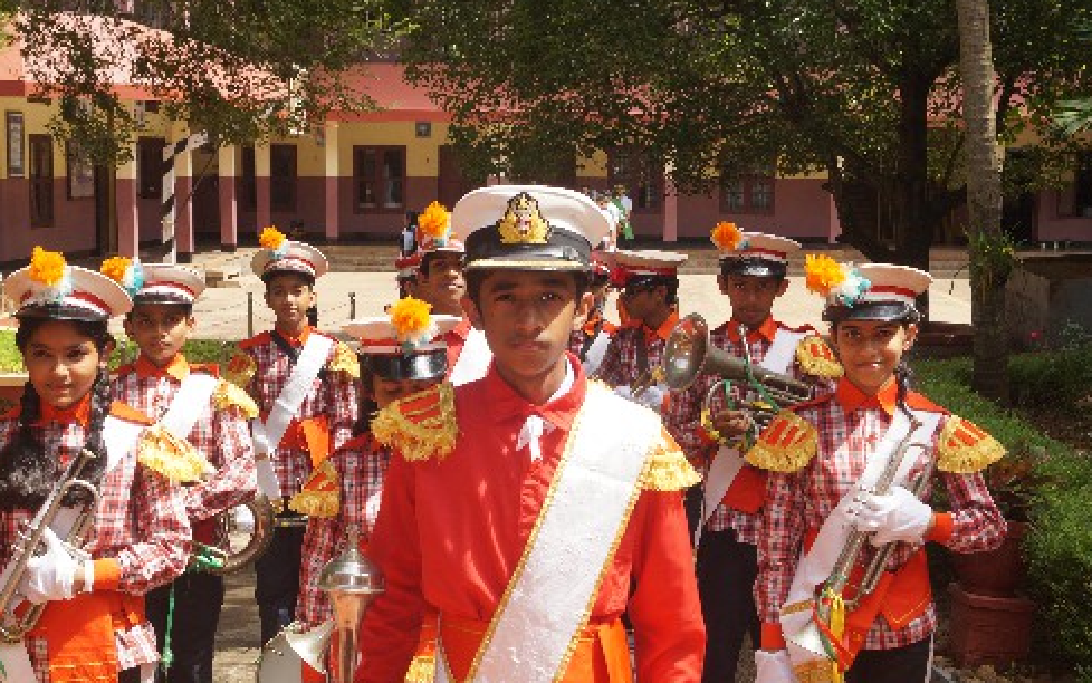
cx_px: 514
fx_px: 1667
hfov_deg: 36.3
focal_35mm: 56
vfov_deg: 23.1
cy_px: 444
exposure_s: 1/100
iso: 100
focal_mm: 28
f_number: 8
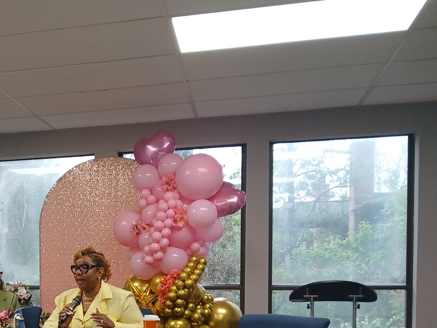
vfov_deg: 26.5
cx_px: -4
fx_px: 669
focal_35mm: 53
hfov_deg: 33.1
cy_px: 302
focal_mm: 3.98
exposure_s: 1/50
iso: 80
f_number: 1.8
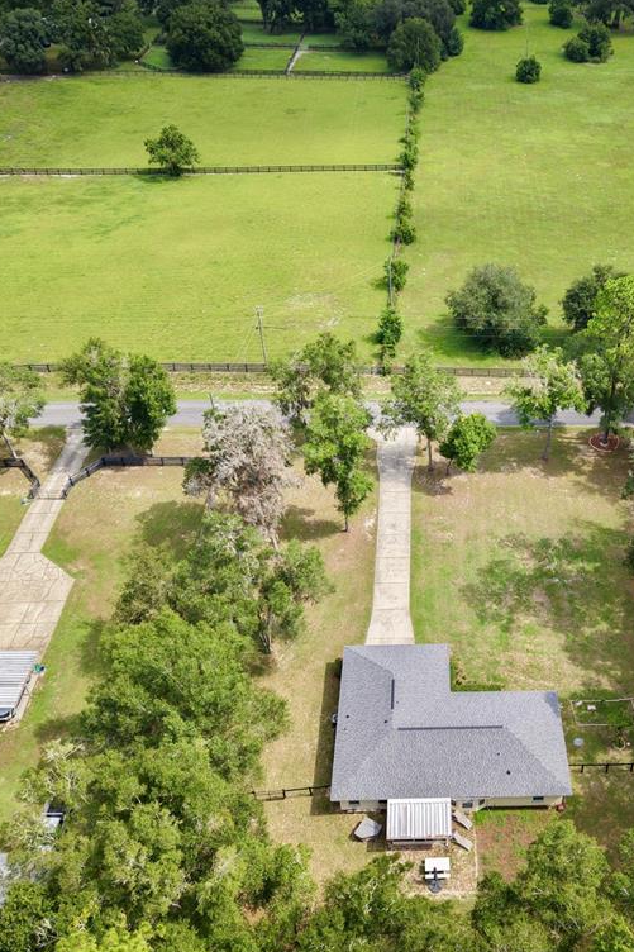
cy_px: 479
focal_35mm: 34
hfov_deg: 38.2
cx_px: 445
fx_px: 899
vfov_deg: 55.8
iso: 260
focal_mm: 8.67
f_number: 1.8
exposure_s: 1/20
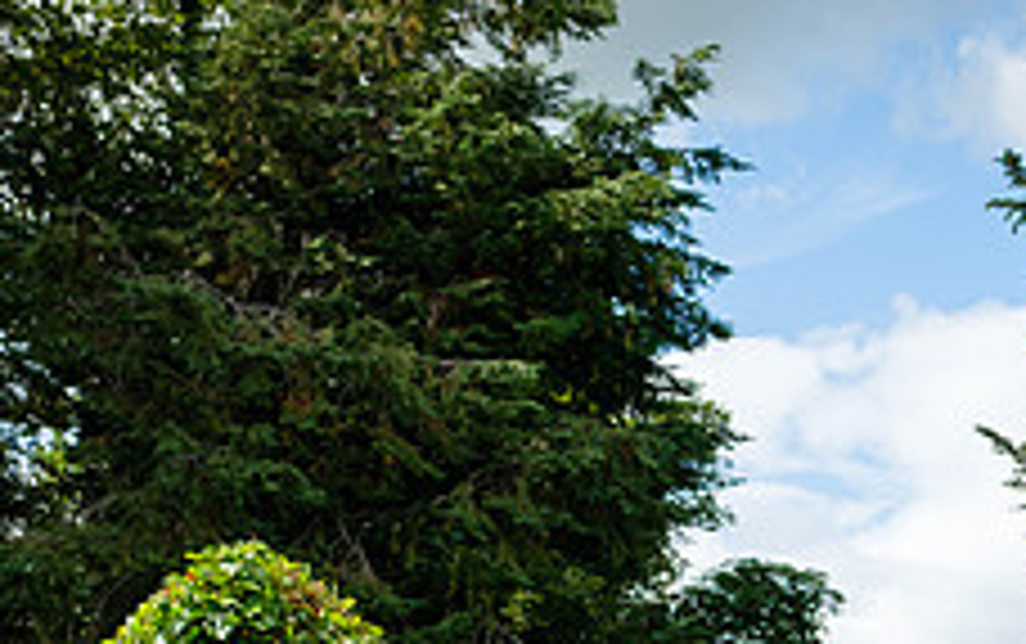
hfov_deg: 29.2
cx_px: 886
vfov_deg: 17.5
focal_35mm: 68
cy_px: 921
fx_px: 1903
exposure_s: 1/1000
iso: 200
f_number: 3.2
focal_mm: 16
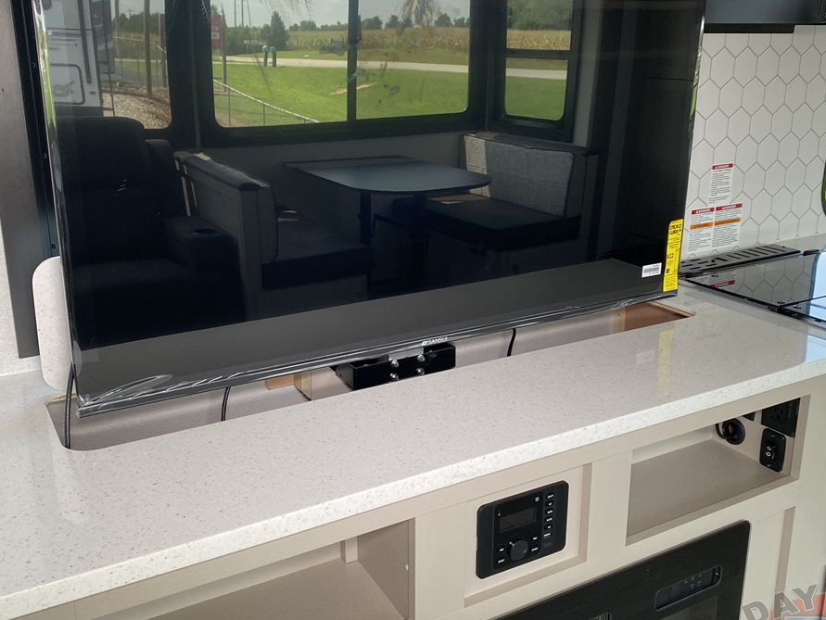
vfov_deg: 40.7
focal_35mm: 35
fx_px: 836
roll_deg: -1.2
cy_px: 285
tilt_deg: -17.2
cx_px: 391
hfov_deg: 52.6
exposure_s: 1/121
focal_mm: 4.25
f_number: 1.8
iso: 80
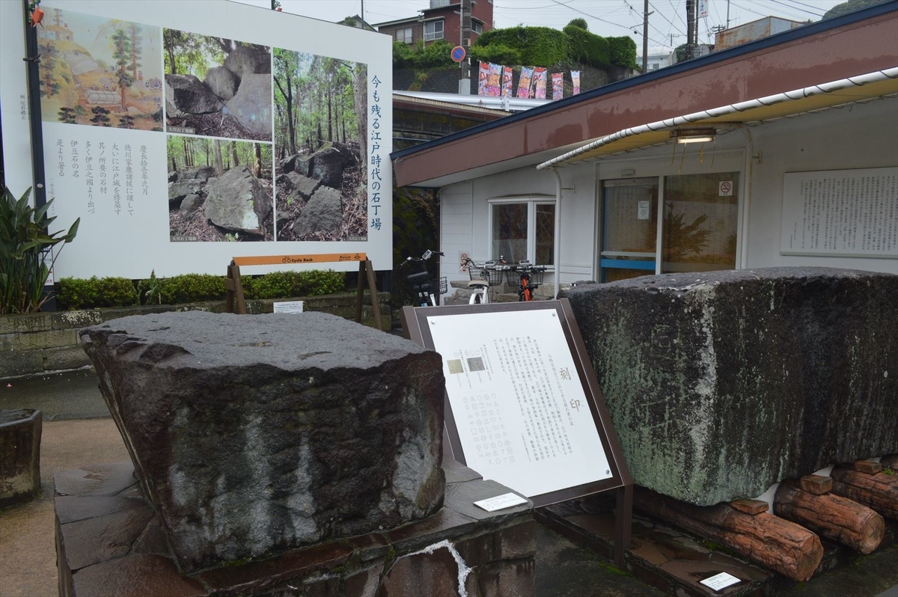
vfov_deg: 47.9
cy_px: 298
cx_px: 449
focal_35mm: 27
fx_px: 673
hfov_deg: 67.4
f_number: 8
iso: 400
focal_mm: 18
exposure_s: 1/250
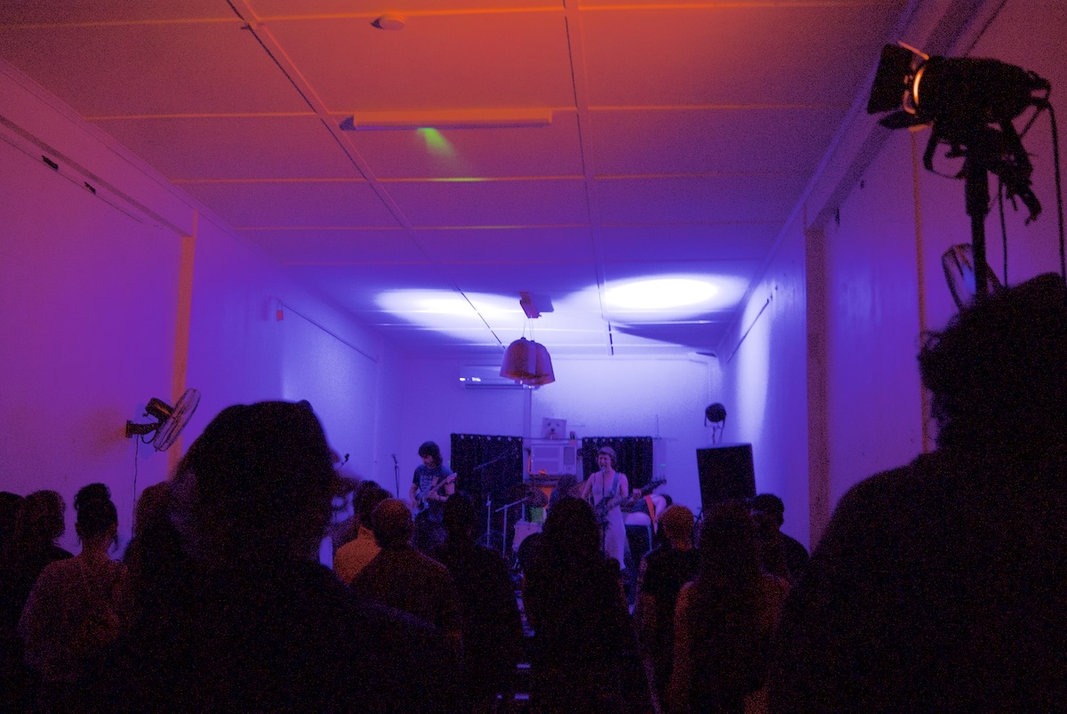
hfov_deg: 57.2
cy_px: 357
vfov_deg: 40.1
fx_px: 979
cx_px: 534
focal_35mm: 33
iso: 800
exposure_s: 1/13
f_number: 4
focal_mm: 22
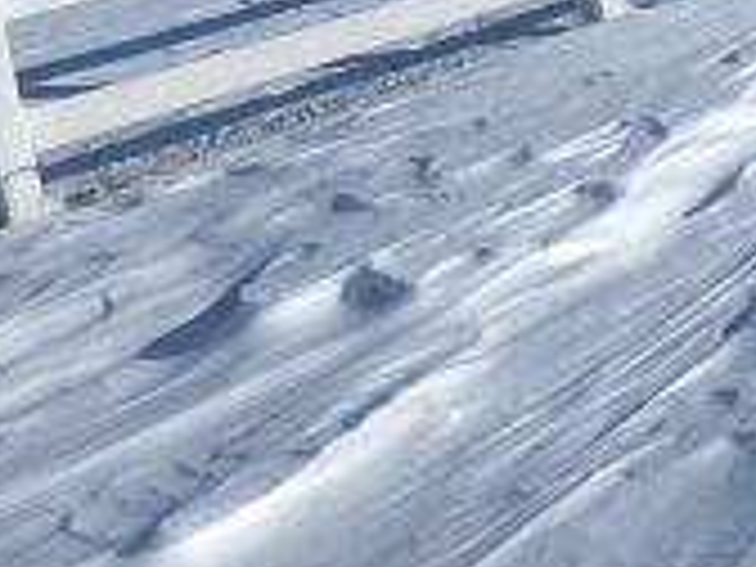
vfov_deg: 13.6
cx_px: 842
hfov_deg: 19.0
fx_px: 2162
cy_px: -410
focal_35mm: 99
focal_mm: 4.25
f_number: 1.8
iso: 32
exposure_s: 1/11494
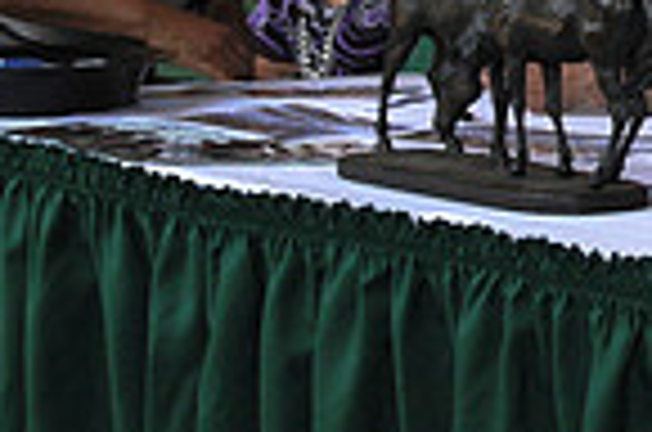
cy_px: -2
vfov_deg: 10.3
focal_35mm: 132
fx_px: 2385
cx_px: 1282
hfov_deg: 13.5
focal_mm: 22
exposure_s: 1/800
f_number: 5
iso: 500
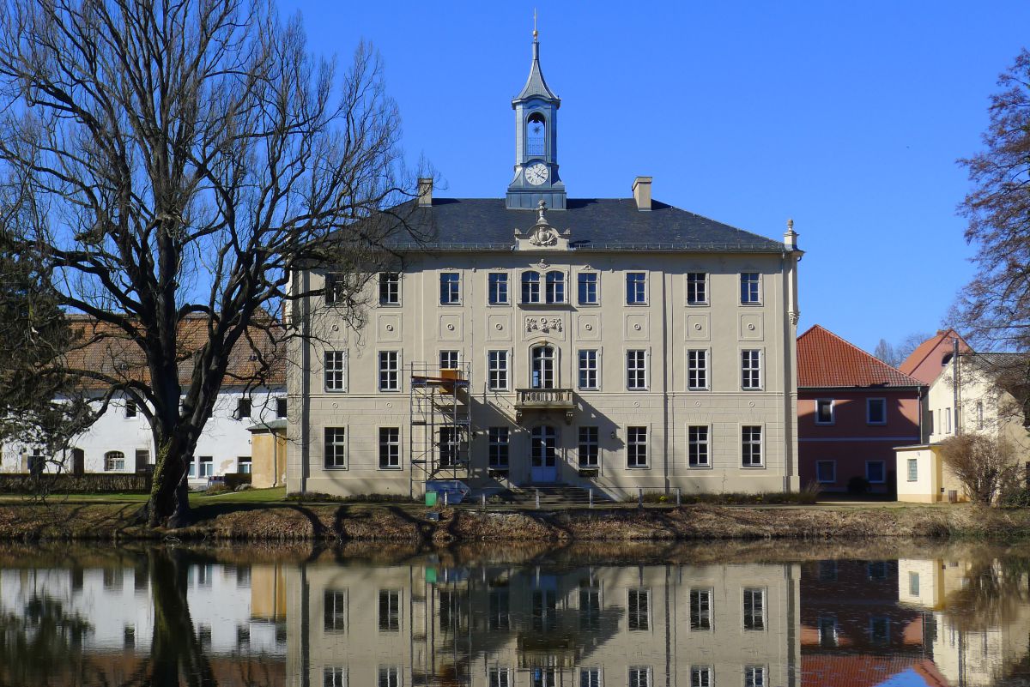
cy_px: 344
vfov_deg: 20.9
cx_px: 515
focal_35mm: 65
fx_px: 1860
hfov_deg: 30.9
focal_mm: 13.9
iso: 80
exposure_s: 1/800
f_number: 4
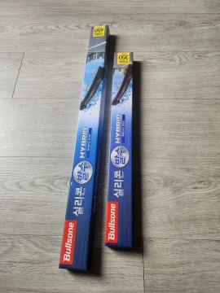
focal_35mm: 23
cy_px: 146
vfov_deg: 73.9
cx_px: 110
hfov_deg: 58.9
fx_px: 195
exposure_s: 1/120
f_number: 1.8
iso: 80
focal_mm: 6.4
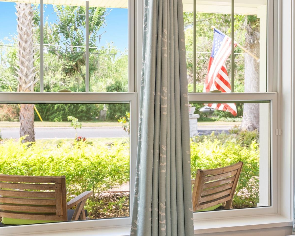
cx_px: 129
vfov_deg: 34.1
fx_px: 384
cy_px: 106
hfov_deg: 41.9
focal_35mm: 44
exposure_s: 1/40
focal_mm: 35
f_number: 7.1
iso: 800
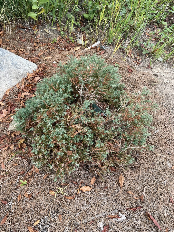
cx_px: 87
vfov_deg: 67.3
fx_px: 174
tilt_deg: -47.7
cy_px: 116
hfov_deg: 53.1
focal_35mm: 26
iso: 32
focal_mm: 4.2
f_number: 1.6
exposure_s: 1/222
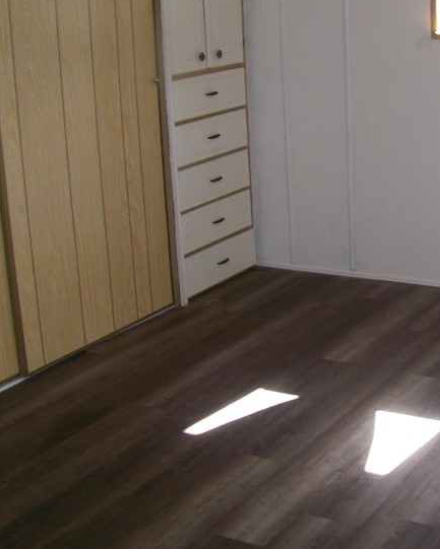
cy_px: 237
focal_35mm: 61
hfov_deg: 24.2
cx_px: 405
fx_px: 993
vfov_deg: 30.9
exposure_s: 1/30
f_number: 3.6
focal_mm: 5.85
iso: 64
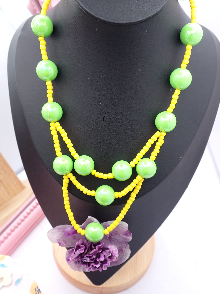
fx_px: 271
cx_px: 110
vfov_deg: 56.8
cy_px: 147
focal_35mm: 32
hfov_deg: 44.2
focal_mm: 5.79
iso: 200
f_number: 2.4
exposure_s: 1/80
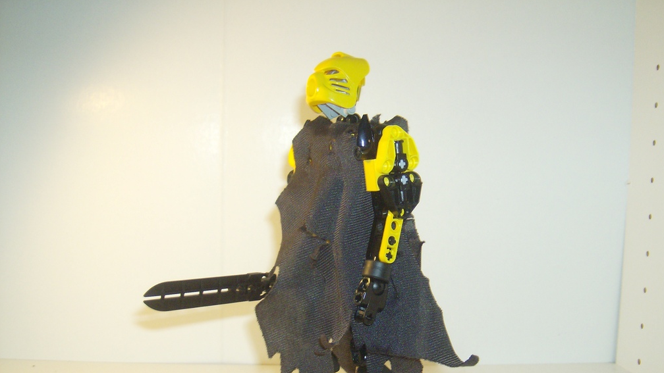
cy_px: 249
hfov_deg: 50.5
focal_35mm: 40
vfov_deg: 29.5
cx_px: 337
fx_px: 704
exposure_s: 1/60
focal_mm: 6
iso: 200
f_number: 2.8
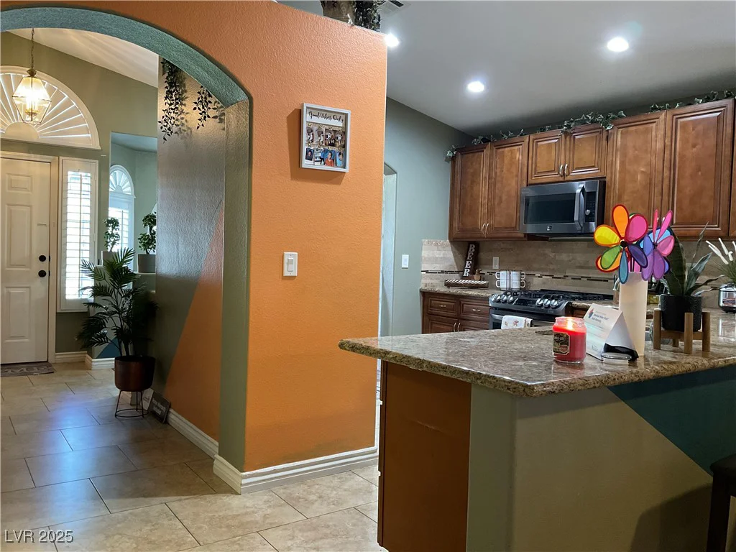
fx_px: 617
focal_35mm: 29
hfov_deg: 61.7
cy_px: 276
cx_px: 368
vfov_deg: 48.2
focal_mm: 3
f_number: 1.8
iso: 200
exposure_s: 1/40
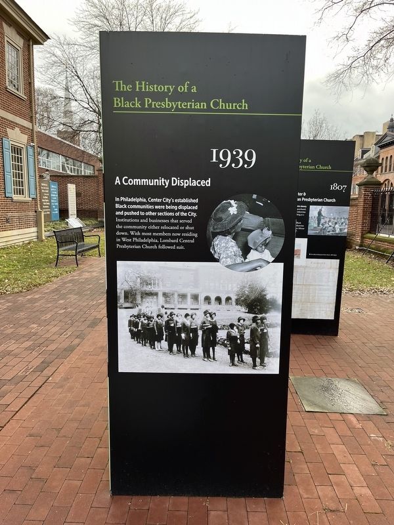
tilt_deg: -7.8
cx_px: 197
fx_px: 395
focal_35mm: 26
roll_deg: -0.4
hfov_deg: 53.1
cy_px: 262
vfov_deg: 67.3
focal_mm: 5.1
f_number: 1.6
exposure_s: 1/171
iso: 40
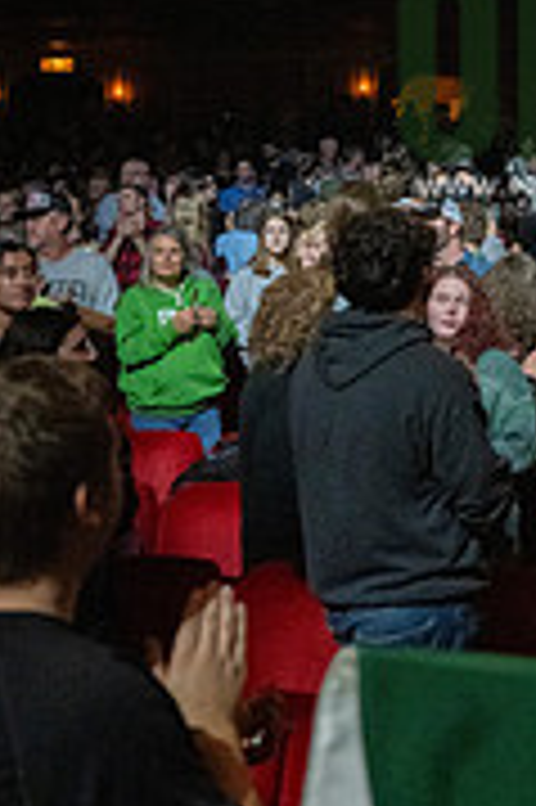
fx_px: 1410
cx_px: 599
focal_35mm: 63
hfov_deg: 20.5
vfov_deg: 30.6
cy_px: 90
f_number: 2.8
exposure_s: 1/500
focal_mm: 25
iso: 12800
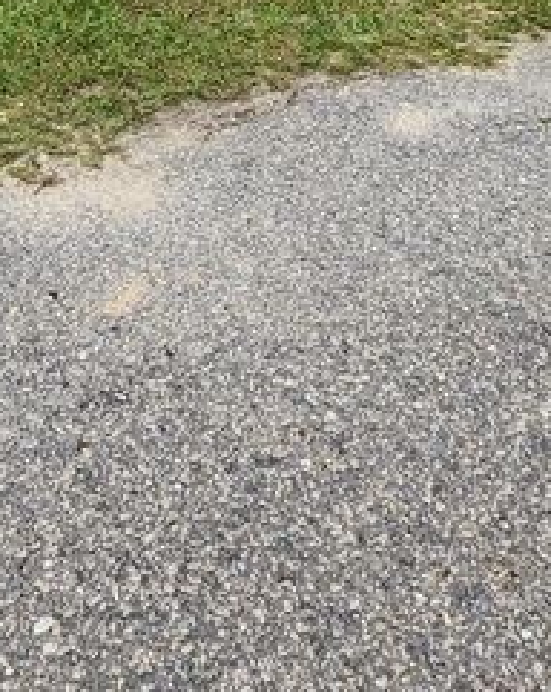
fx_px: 1104
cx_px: 155
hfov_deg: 27.7
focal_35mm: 54
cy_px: -342
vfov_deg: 25.9
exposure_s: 1/3882
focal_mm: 2.2
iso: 50
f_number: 2.2
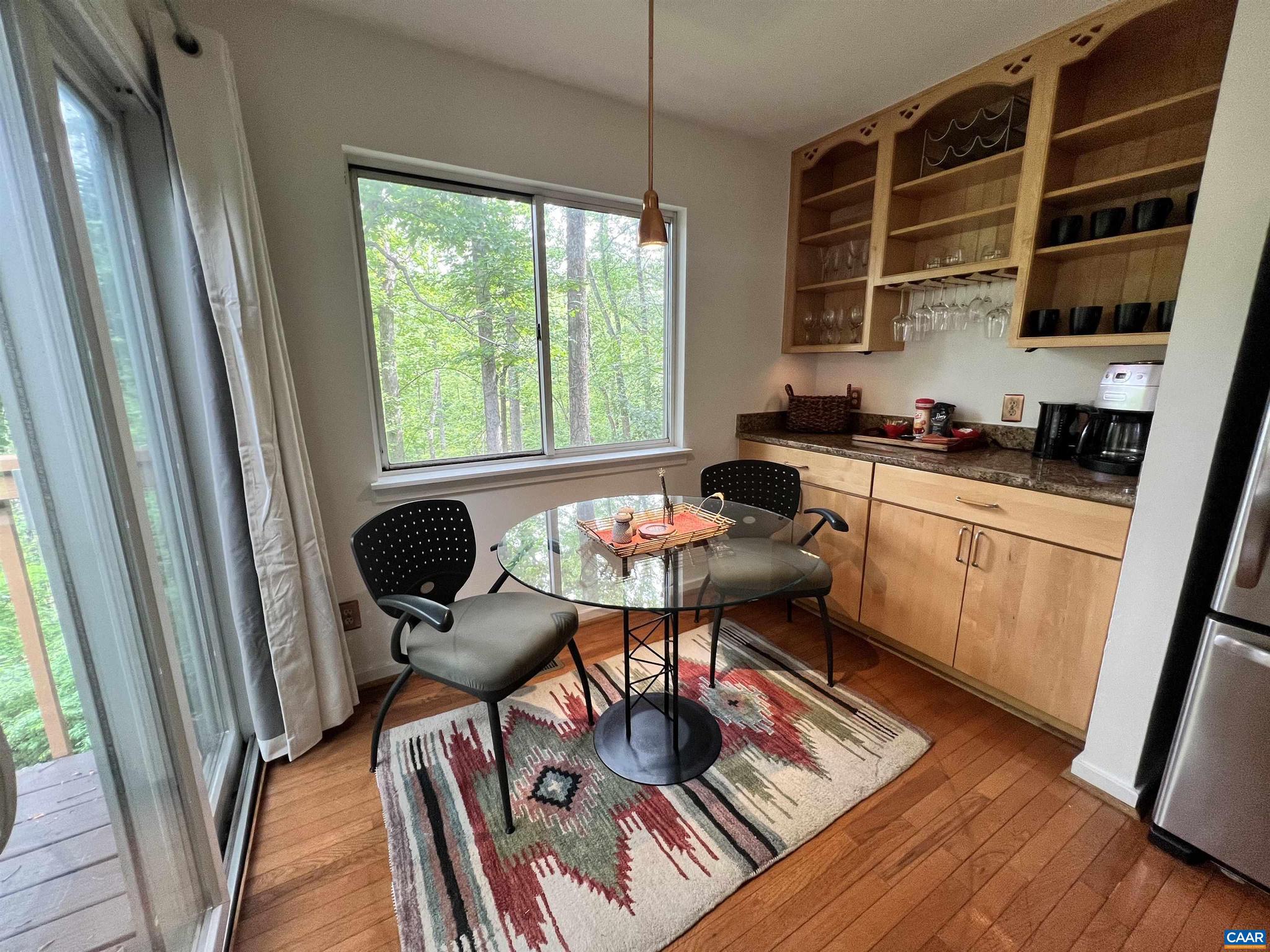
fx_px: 477
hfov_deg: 106.2
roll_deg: -0.1
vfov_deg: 89.9
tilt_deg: -12.3
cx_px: 635
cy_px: 476
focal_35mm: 13
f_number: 1.8
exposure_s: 1/120
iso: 125
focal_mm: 1.57
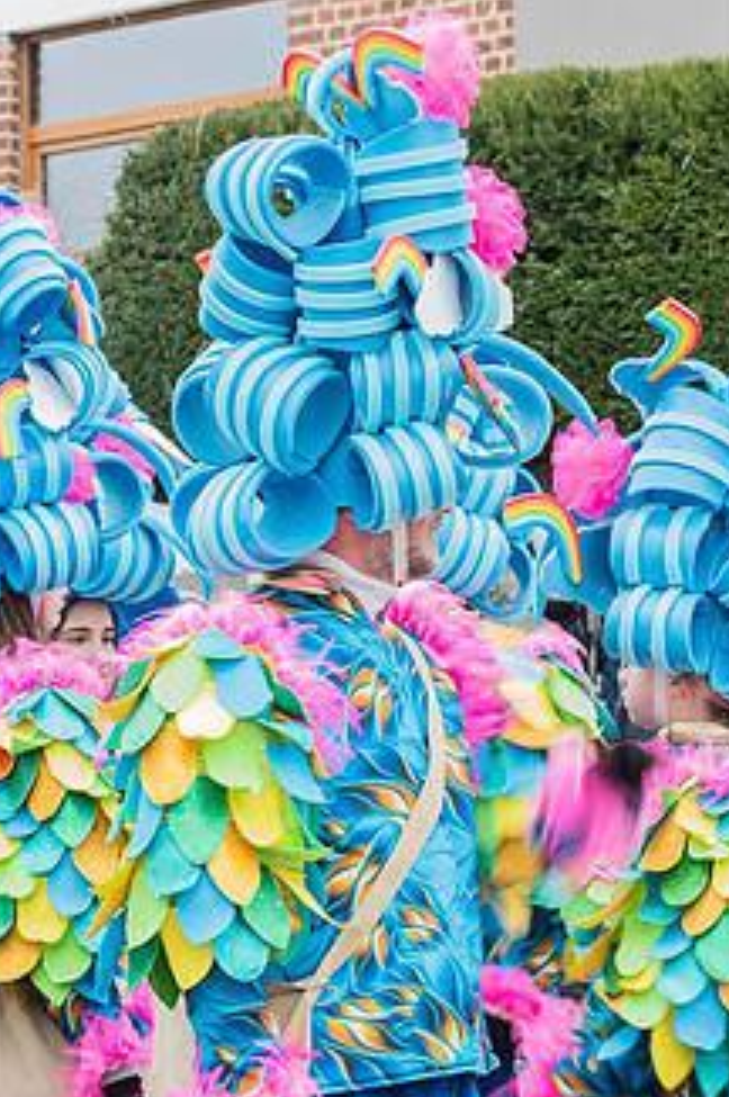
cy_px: 564
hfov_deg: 8.8
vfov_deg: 13.2
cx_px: 284
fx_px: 4748
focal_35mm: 156
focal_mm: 75
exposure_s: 1/30
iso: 800
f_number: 8
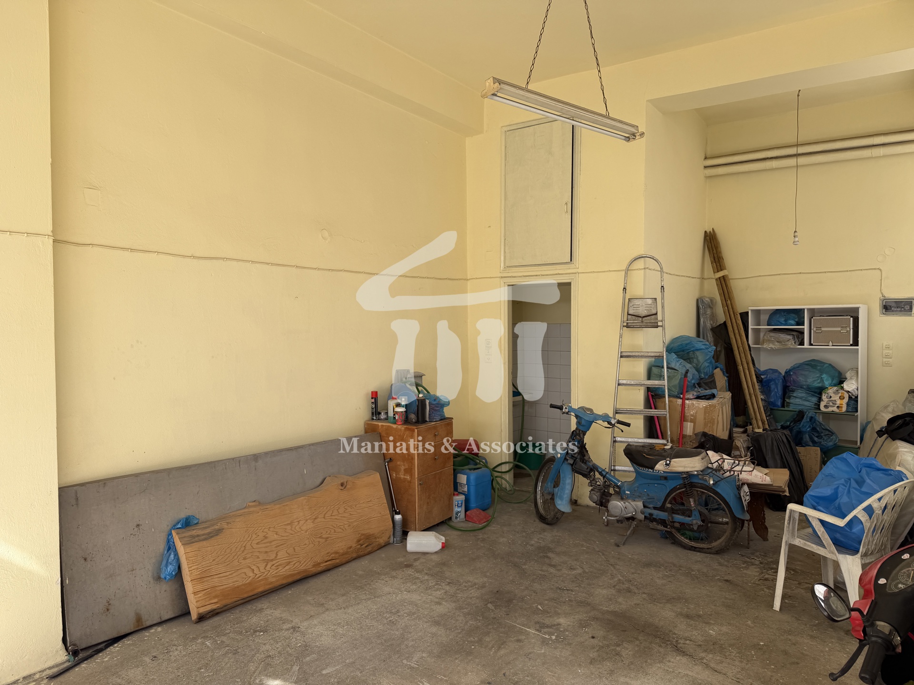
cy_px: 342
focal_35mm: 24
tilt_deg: -3.0
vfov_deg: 56.8
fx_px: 634
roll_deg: -0.7
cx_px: 457
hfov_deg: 71.6
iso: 80
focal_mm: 6.76
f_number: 1.78
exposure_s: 1/412
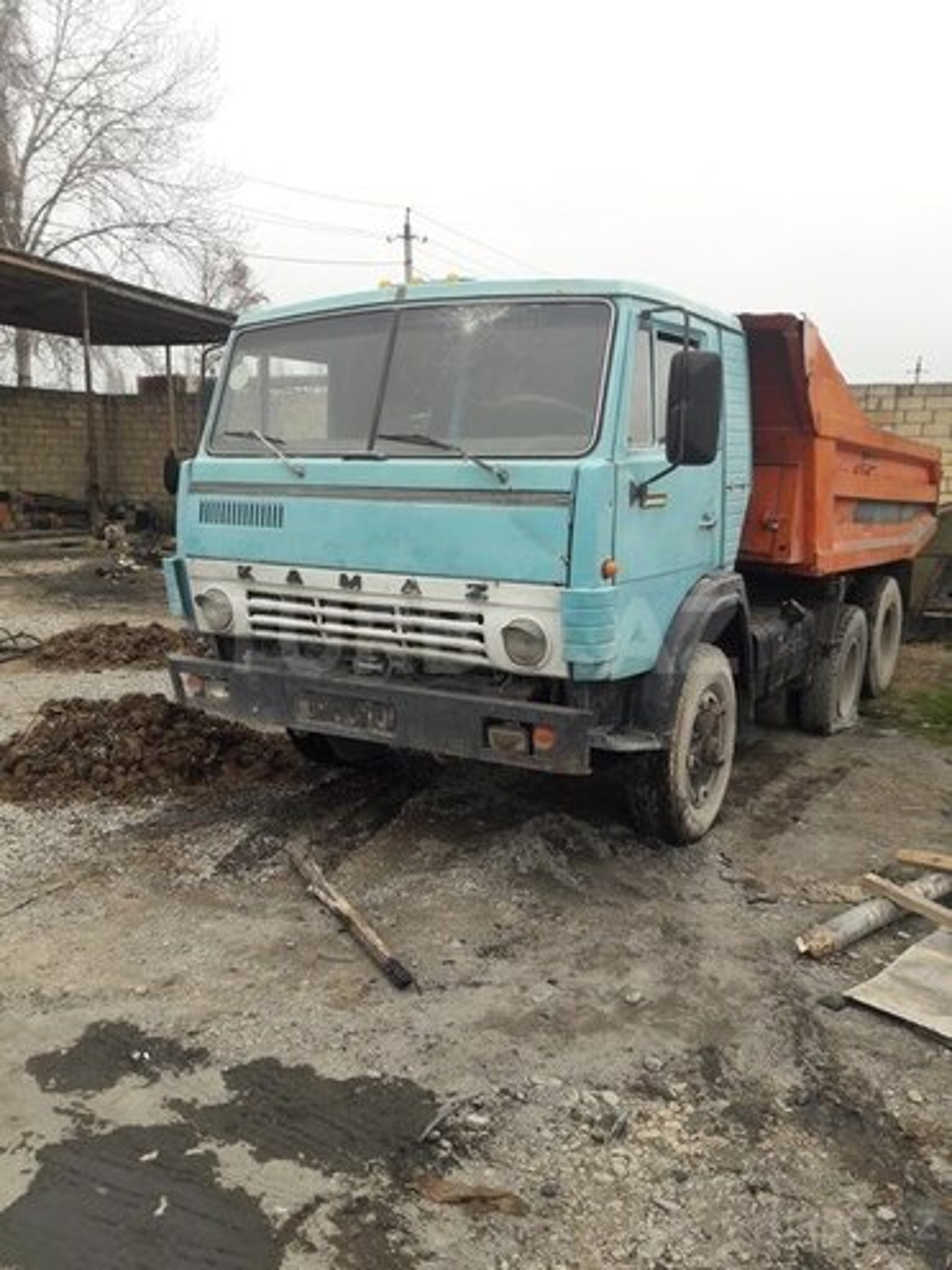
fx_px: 1027
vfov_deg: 63.4
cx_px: 476
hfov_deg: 49.7
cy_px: 635
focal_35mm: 28
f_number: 1.9
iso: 40
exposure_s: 1/268
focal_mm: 3.7
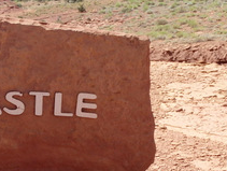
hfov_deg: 15.6
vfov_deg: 12.0
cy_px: 132
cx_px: -13
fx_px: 808
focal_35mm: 123
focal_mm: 9.4
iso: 125
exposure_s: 1/400
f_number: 5
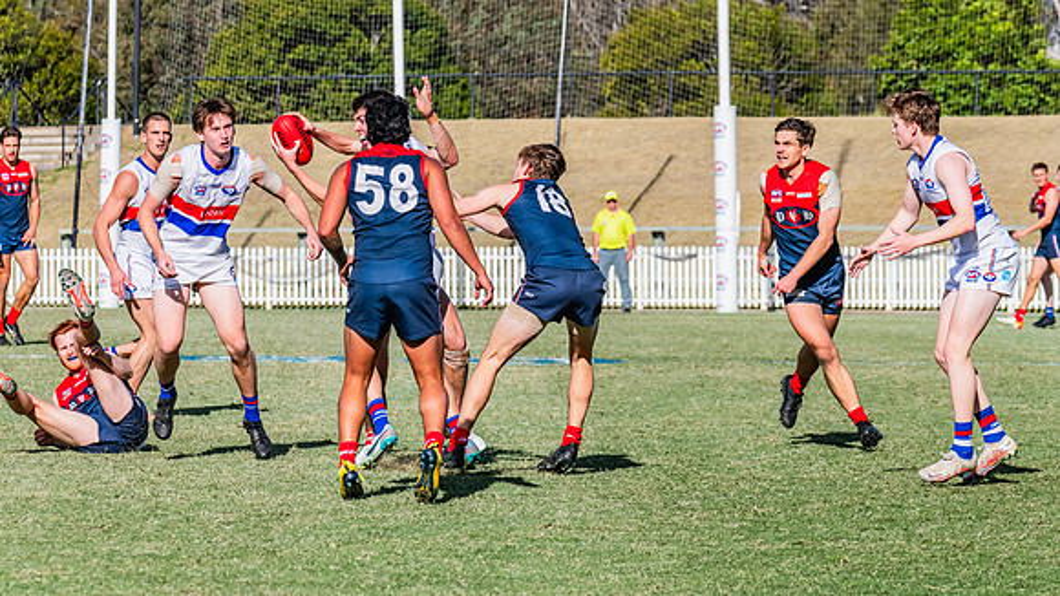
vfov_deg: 4.6
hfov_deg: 8.2
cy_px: 342
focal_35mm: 265
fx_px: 7435
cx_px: 531
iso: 800
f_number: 11
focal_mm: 250
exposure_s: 1/1600
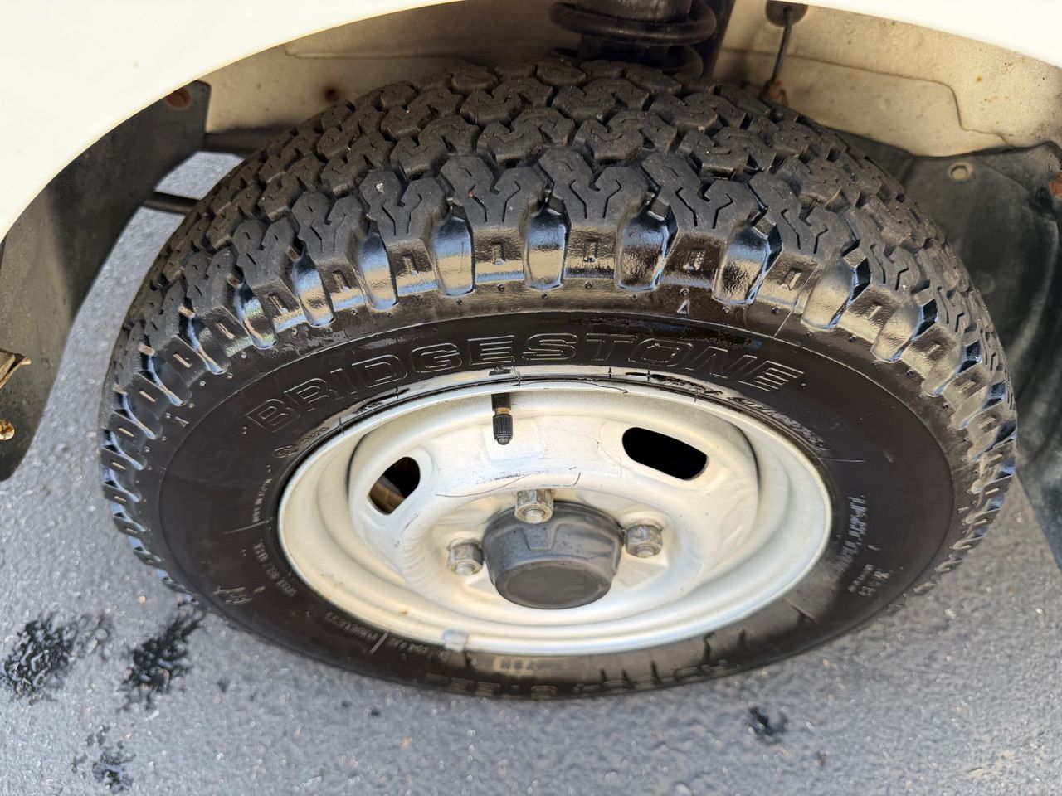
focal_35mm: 24
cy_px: 398
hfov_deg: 71.6
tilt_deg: -50.1
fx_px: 736
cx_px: 531
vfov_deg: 56.8
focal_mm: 6.76
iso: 80
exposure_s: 1/177
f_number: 1.78
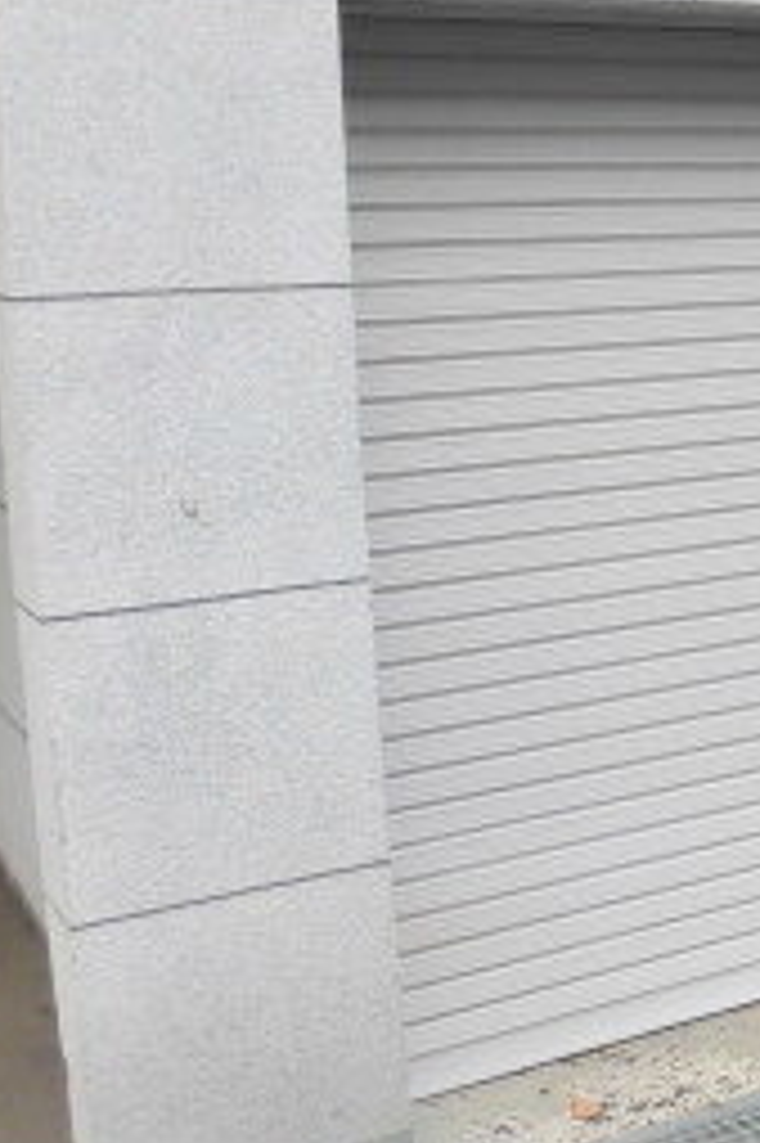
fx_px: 1998
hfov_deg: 17.6
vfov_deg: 31.7
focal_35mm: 63
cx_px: 1345
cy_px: 410
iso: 100
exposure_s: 1/200
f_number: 3.1
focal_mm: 4.3
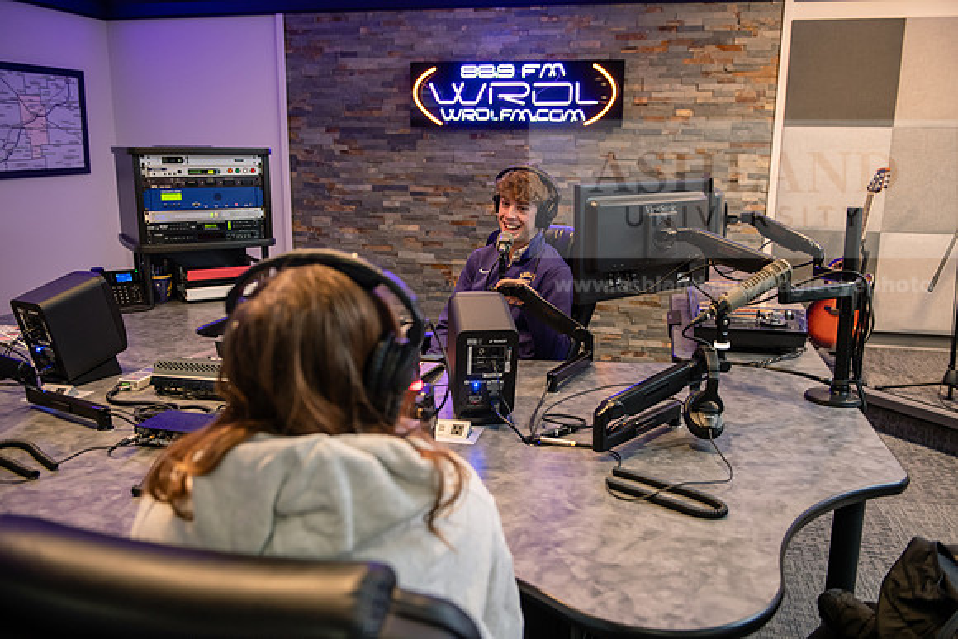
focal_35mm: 31
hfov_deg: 60.3
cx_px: 479
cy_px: 320
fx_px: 825
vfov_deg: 42.3
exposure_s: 1/60
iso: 1000
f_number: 3.2
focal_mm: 31
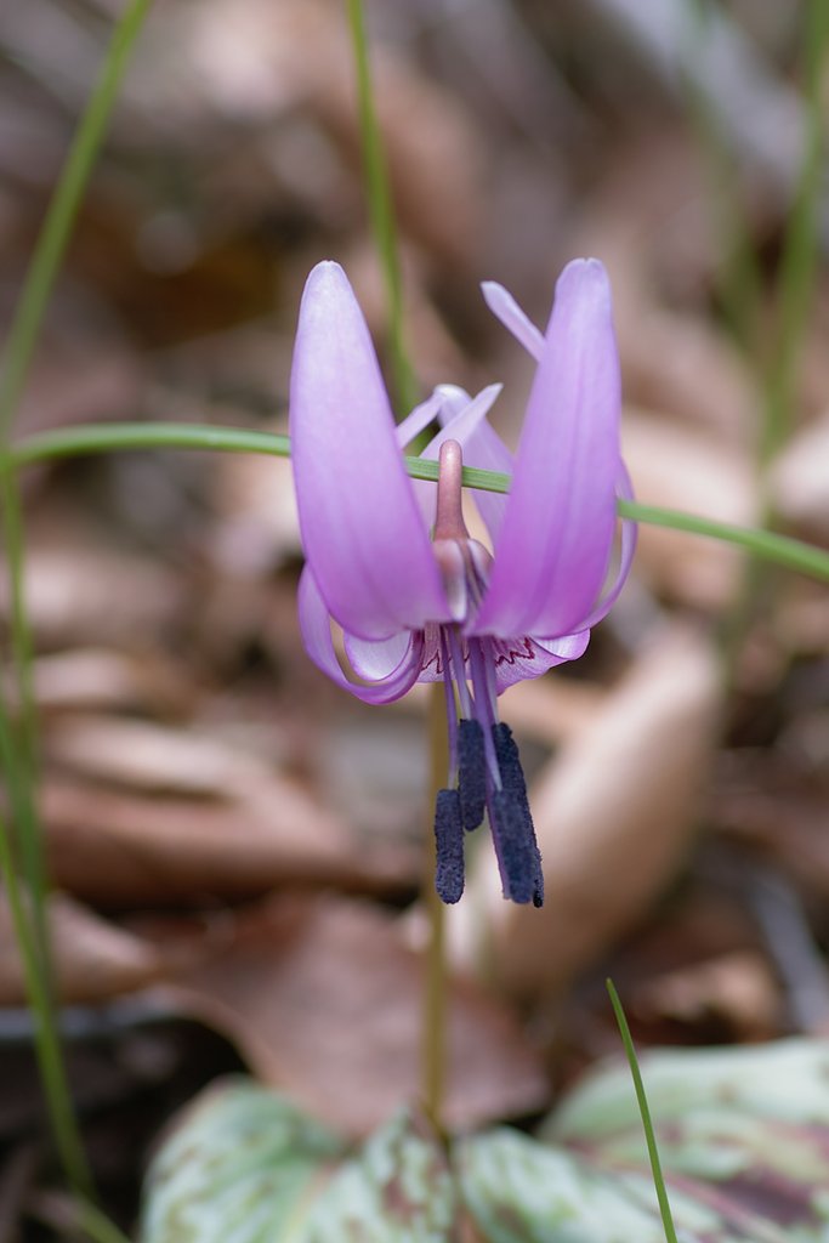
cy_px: 622
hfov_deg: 11.5
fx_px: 4109
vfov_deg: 17.2
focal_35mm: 119
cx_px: 414
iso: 50
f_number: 3.5
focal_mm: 70
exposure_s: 1/100
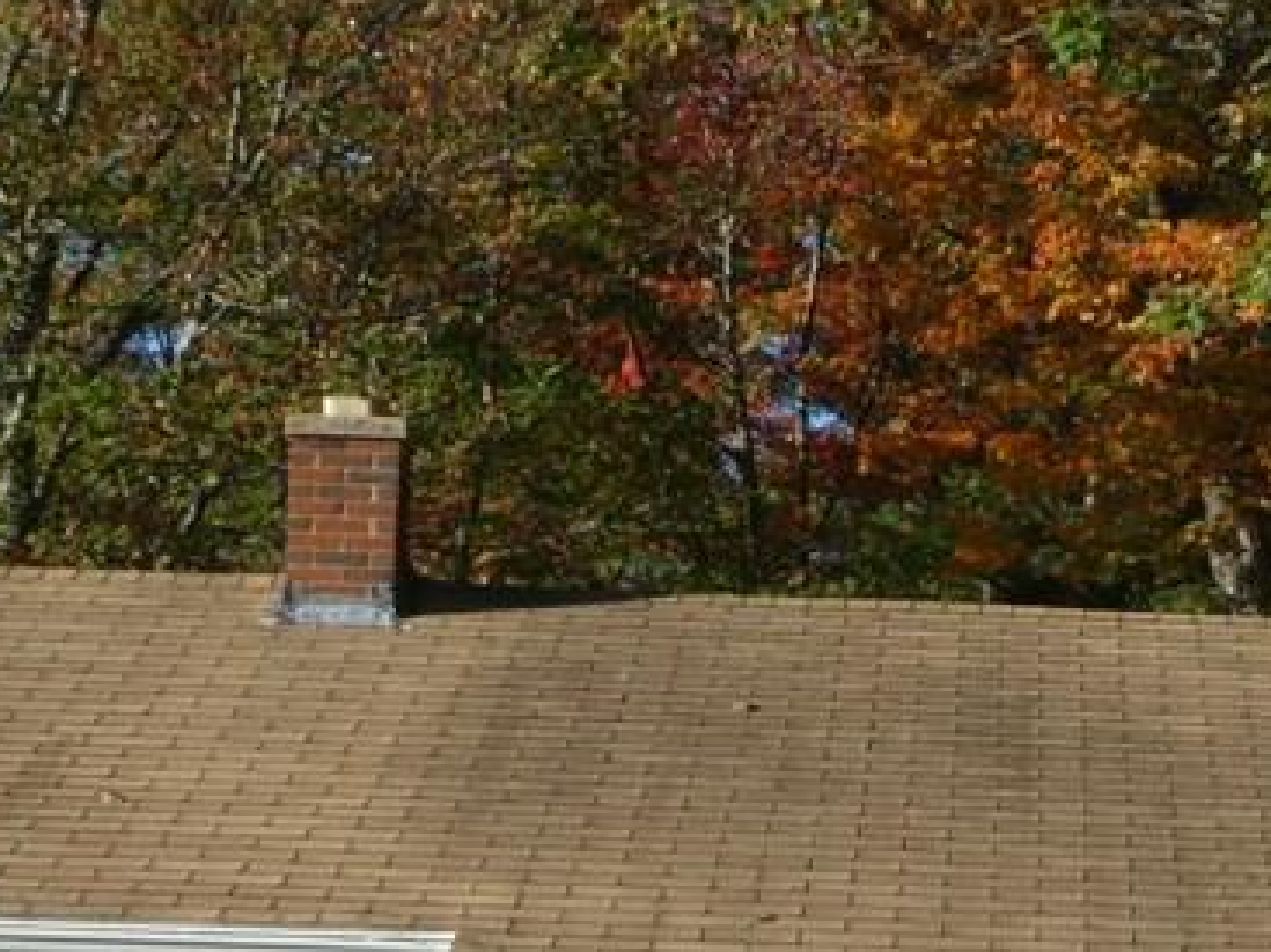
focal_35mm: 140
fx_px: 5137
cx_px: 955
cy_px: 969
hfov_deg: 14.1
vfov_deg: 10.5
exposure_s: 1/125
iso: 80
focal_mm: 9
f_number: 7.1
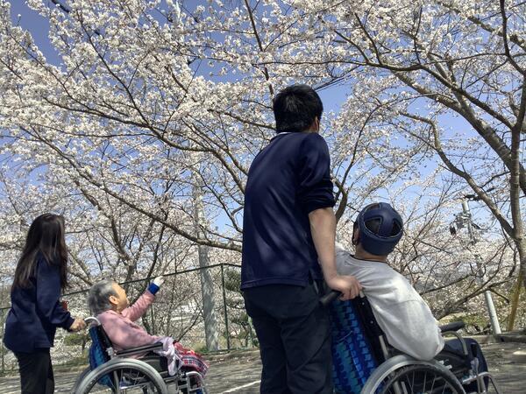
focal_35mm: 31
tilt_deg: +13.1
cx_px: 263
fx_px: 471
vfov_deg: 45.4
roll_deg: +5.9
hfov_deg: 58.4
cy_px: 197
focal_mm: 3.3
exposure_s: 1/1148
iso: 25
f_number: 2.4
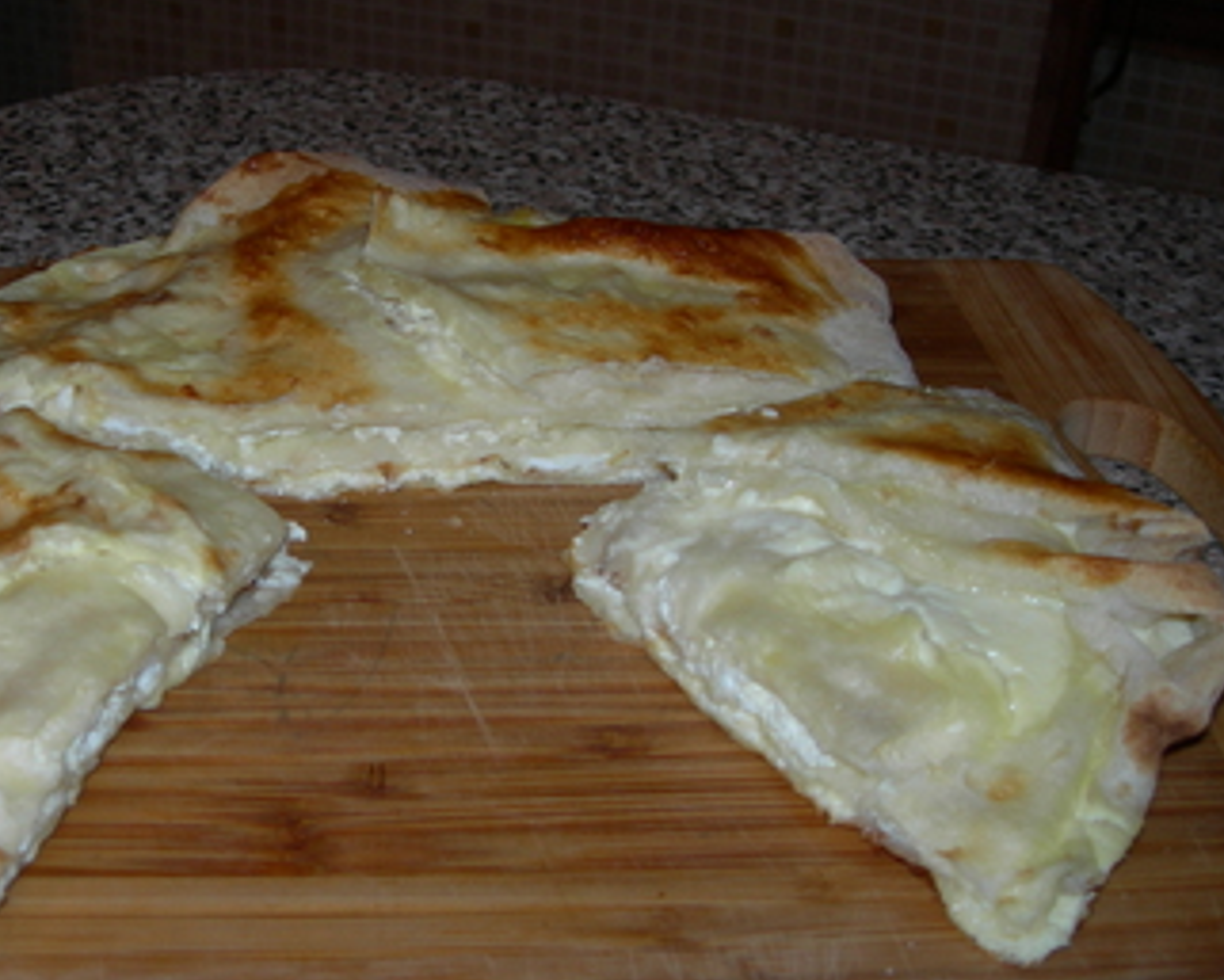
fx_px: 1884
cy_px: 480
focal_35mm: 52
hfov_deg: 35.6
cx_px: 389
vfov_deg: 29.2
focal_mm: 7.8
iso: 50
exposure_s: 1/60.1
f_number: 2.8
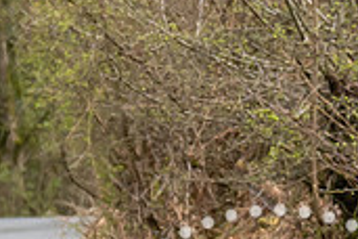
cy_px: 210
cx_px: 608
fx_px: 6891
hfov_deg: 3.0
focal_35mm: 693
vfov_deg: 2.0
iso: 1000
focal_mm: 86
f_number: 3.5
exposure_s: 1/1000
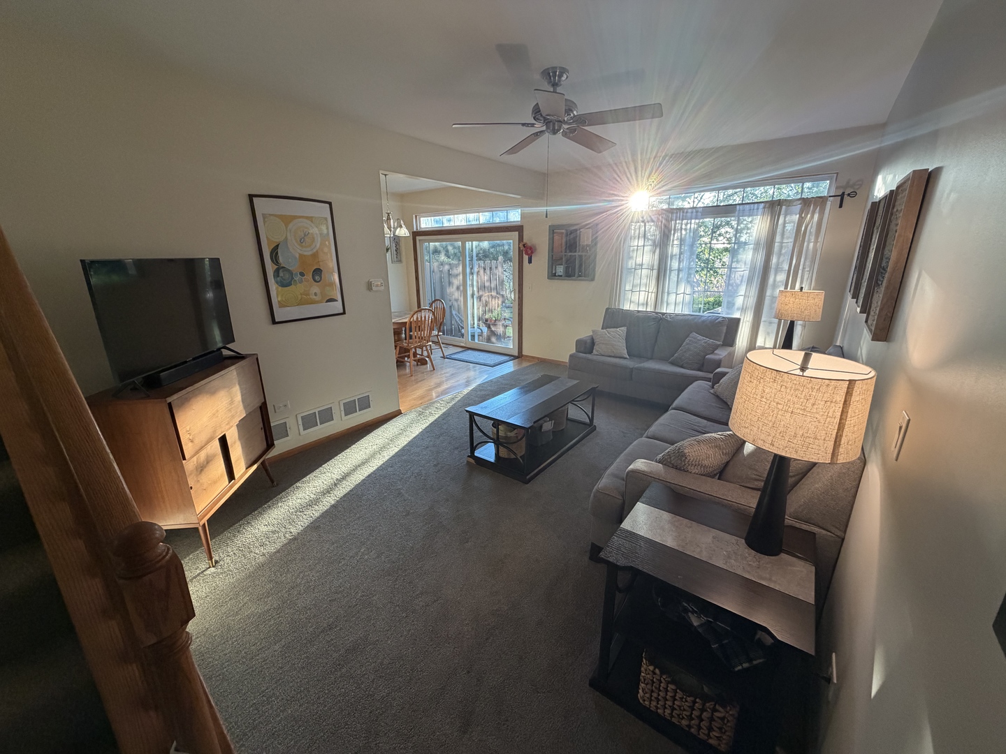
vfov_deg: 85.7
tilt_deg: -17.0
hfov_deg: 102.1
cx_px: 503
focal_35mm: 14
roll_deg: +0.5
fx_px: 407
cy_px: 377
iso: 250
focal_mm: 2.22
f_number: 2.2
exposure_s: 1/120
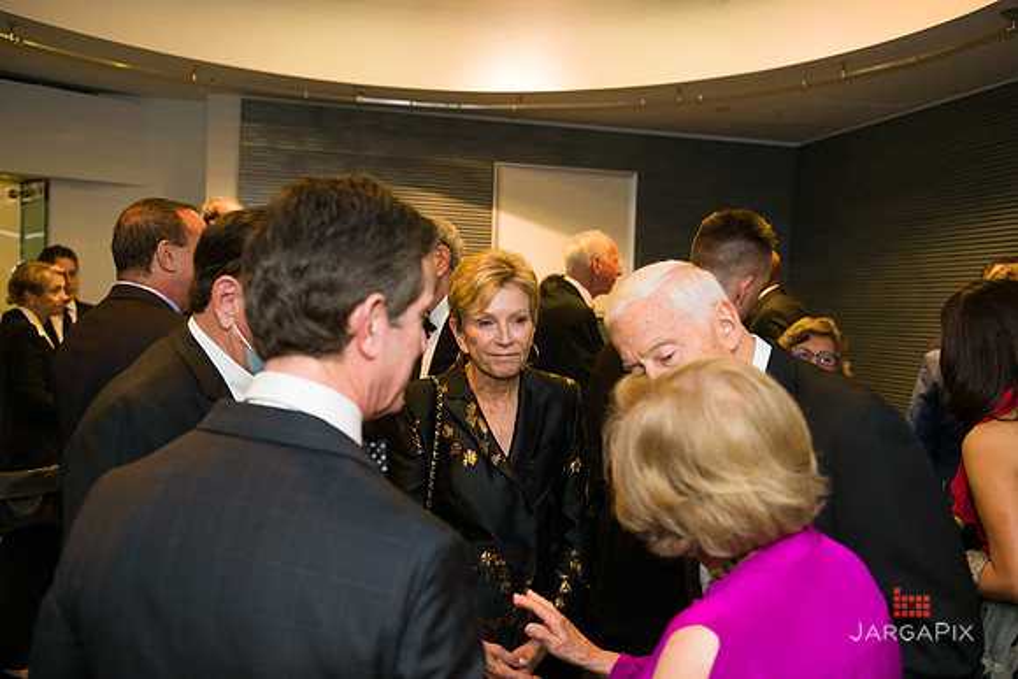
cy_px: 340
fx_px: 962
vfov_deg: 38.9
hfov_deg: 55.8
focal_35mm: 34
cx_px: 509
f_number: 3.2
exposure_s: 1/125
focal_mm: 34
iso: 1600
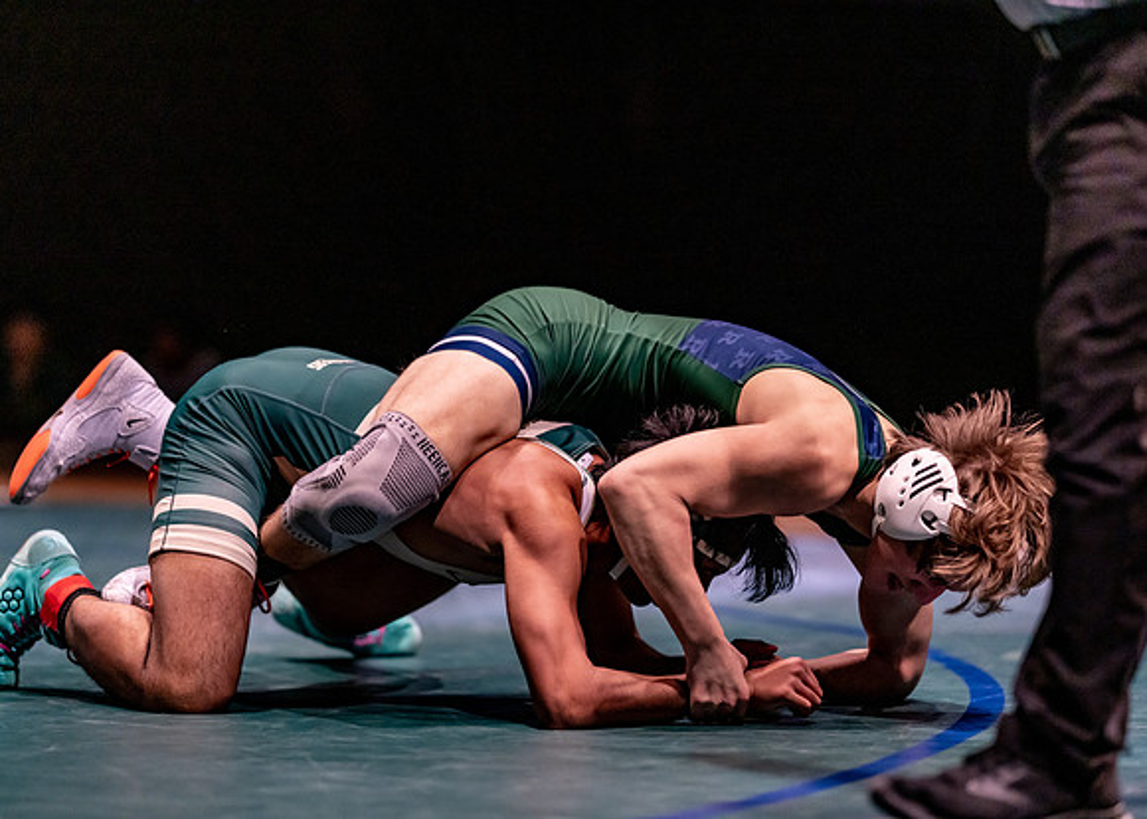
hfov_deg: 14.2
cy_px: 410
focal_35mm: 141
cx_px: 574
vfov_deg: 10.2
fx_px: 4607
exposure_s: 1/800
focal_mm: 135
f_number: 1.8
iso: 2000
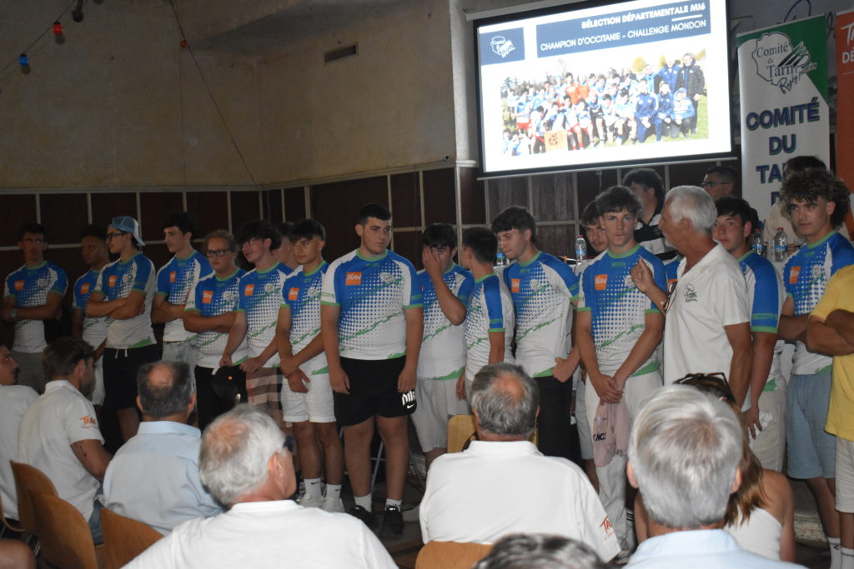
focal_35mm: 48
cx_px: 427
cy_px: 284
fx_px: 1139
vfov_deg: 28.1
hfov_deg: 41.1
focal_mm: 32
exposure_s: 1/60
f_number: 4.5
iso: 4000
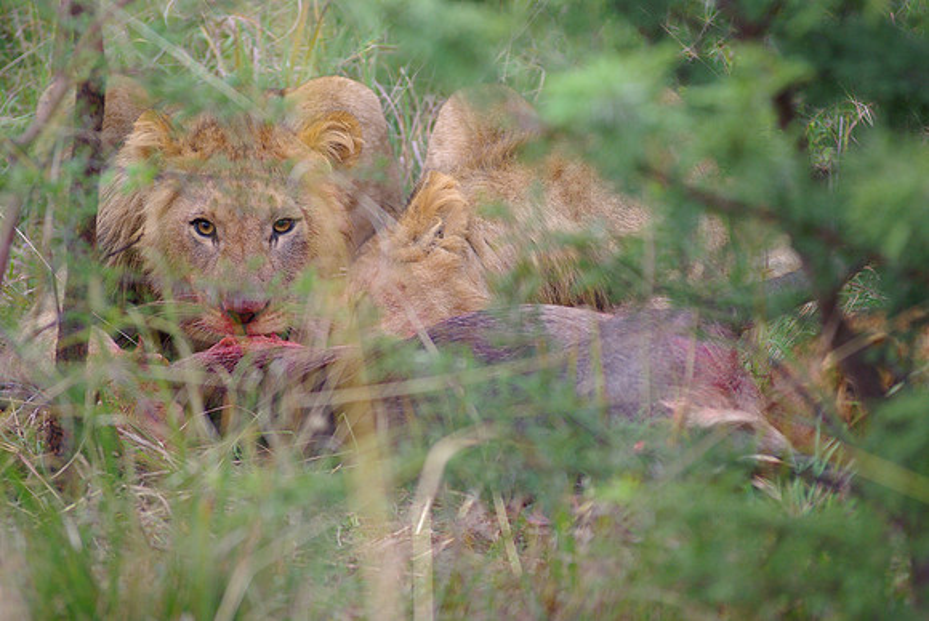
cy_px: 310
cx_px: 464
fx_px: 7749
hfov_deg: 6.9
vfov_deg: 4.6
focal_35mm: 300
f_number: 4.5
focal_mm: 200
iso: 500
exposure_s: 1/200
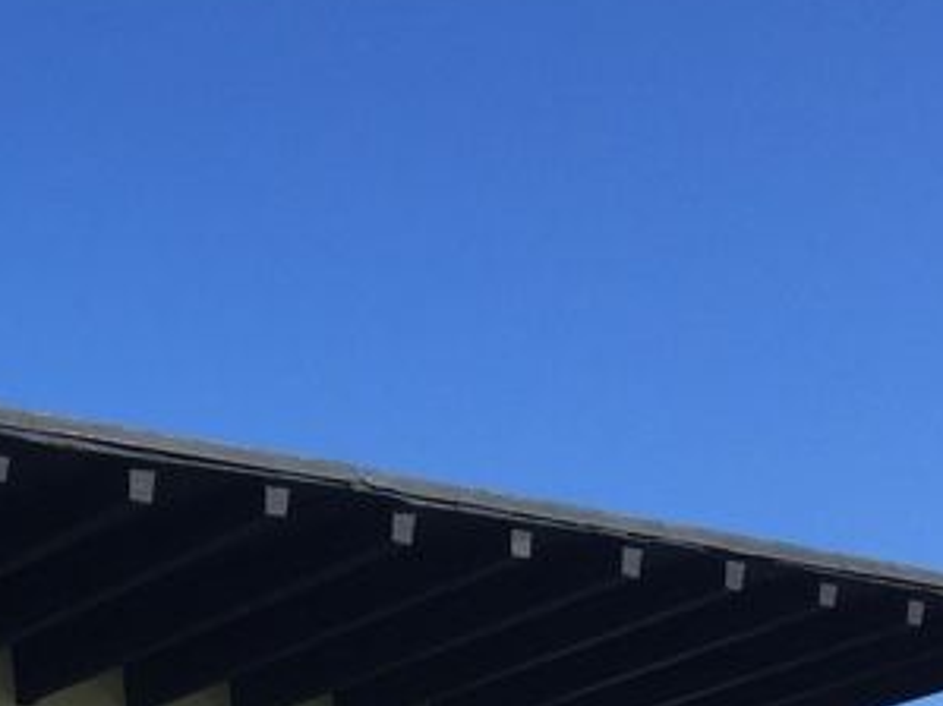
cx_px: -571
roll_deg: +1.8
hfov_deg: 17.6
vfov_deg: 14.2
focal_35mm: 97
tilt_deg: +3.7
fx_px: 2641
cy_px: 1087
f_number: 2.2
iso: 32
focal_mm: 4.15
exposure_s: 1/2326
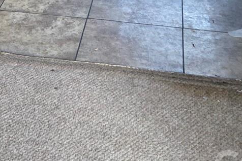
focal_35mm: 103
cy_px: -188
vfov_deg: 11.6
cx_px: 0
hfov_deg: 19.3
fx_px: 692
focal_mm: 5.4
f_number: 1.8
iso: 1600
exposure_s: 1/30
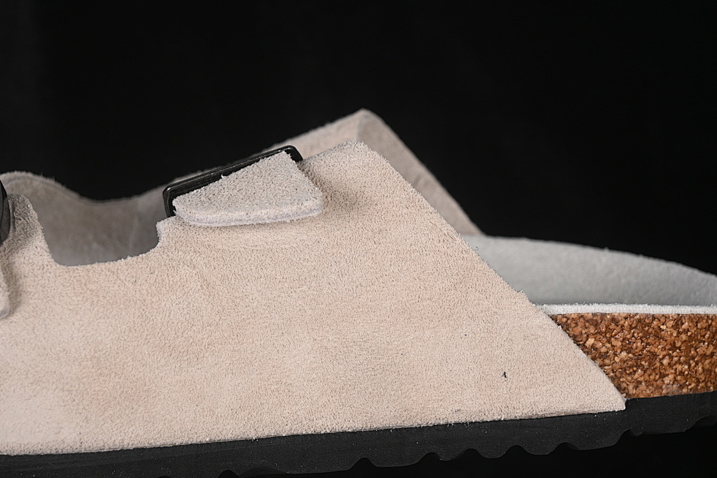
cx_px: 358
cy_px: 239
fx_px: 1494
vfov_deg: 18.2
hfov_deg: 27.0
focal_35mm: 75
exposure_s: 1/80
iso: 160
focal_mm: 50
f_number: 7.1
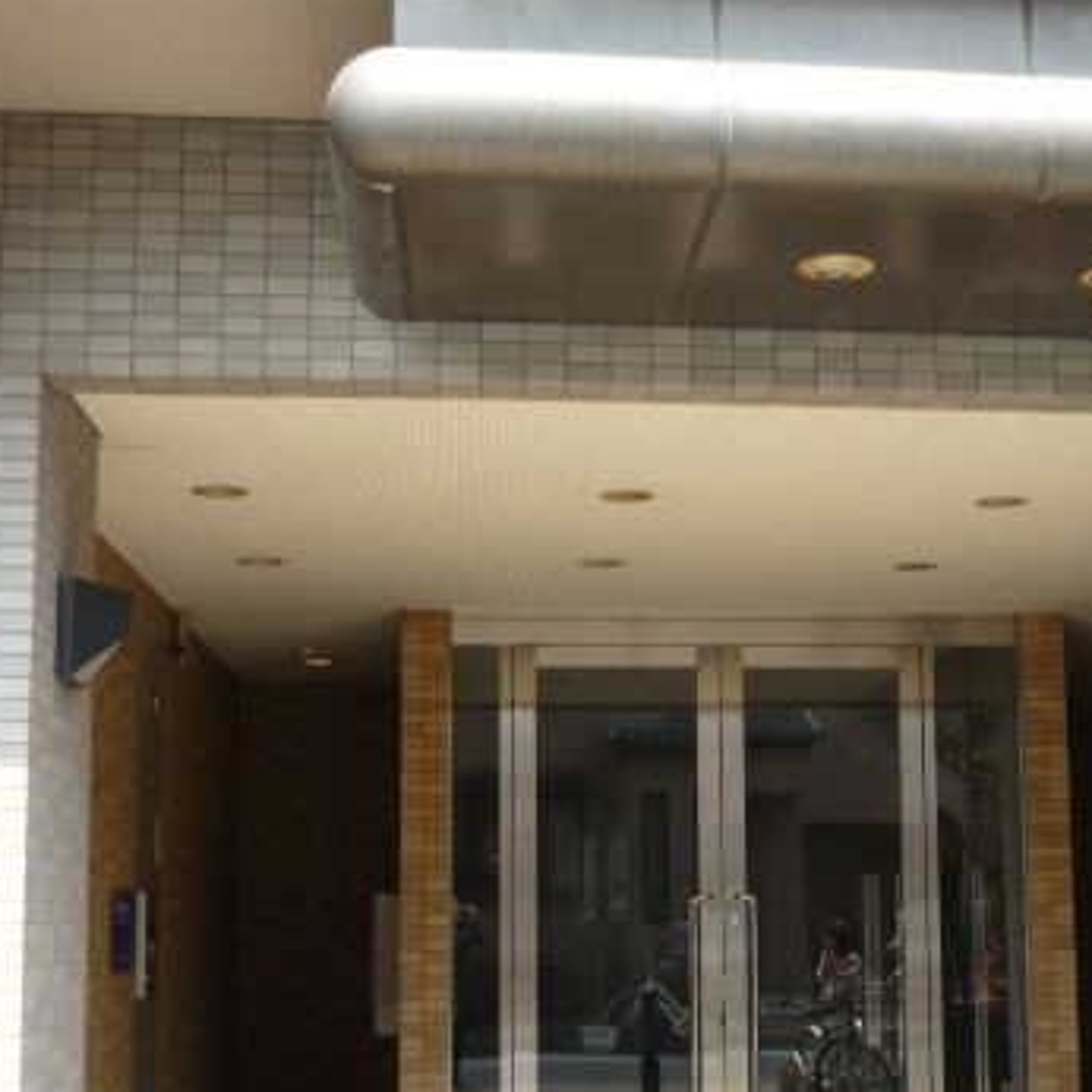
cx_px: 811
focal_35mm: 54
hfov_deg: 31.1
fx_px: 1927
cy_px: 622
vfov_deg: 31.6
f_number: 2.8
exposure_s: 1/200
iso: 100
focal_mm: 5.5
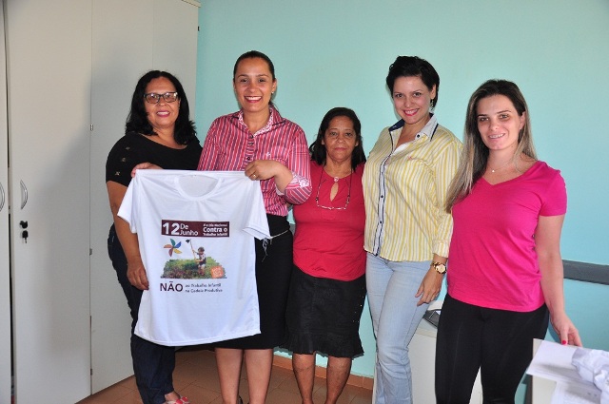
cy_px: 202
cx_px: 304
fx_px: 532
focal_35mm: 32
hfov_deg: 59.6
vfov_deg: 41.6
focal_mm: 21
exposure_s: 1/60
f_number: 3.8
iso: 500
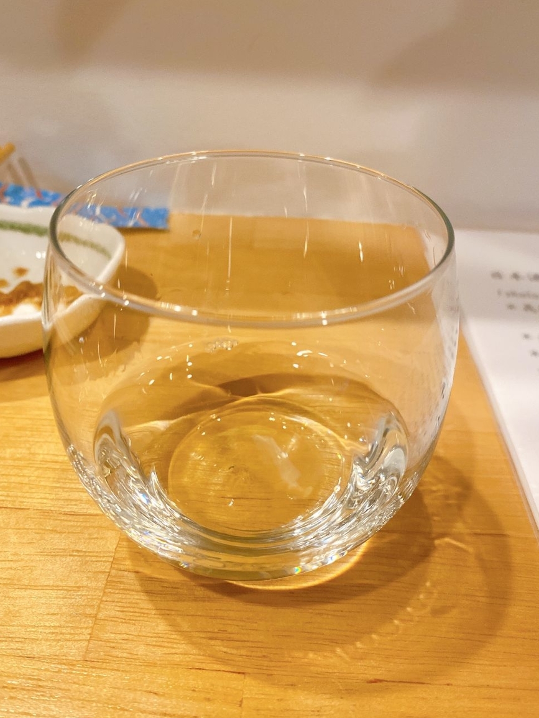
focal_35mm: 27
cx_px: 260
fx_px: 561
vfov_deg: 65.3
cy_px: 370
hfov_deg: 51.3
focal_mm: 4.25
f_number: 1.8
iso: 400
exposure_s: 1/60
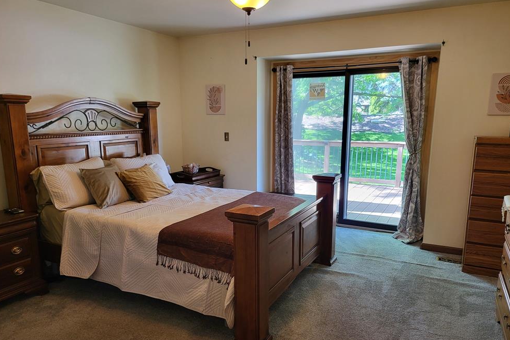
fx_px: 368
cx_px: 259
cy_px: 188
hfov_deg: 69.4
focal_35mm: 26
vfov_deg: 49.4
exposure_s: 1/60
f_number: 1.8
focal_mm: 5
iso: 250
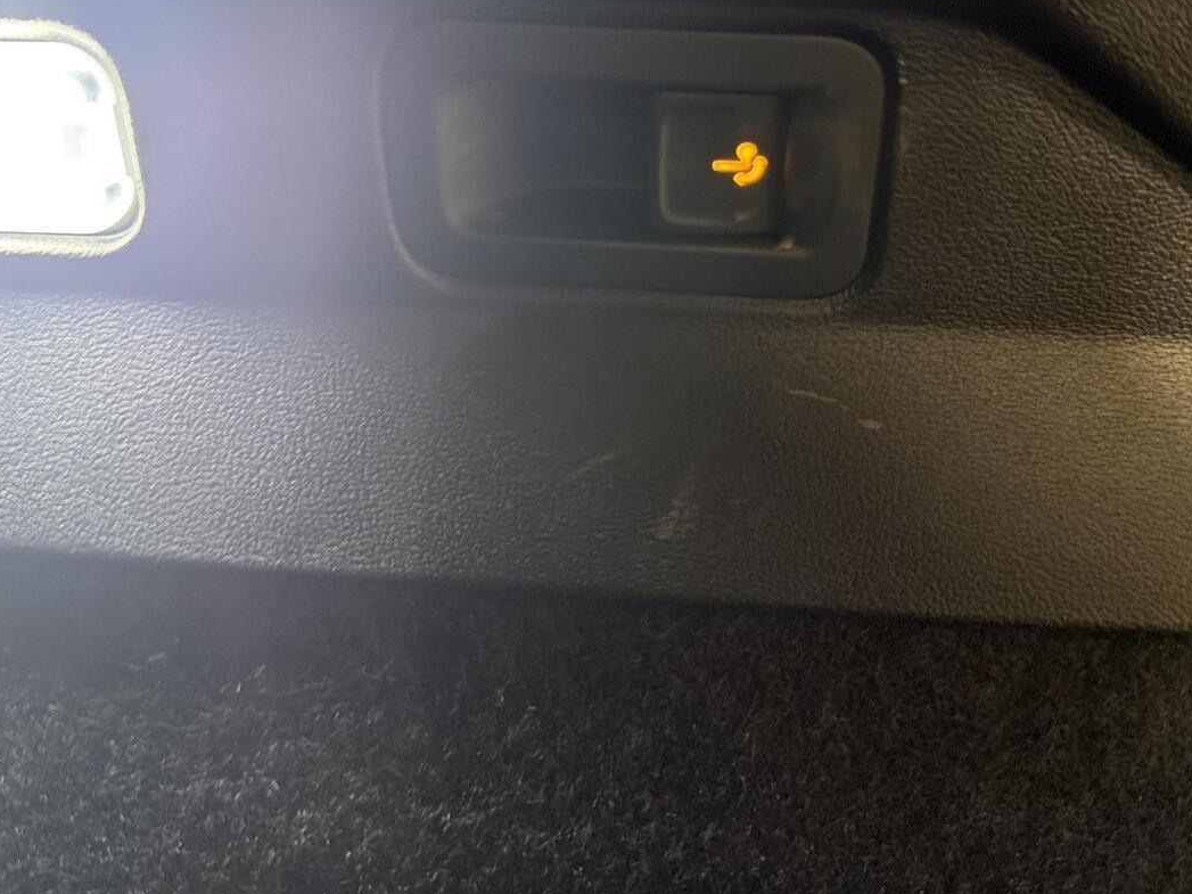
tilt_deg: +6.1
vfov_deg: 42.3
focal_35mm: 33
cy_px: 294
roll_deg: -2.9
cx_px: 650
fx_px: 1136
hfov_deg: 55.3
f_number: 1.78
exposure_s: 1/33
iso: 800
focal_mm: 6.76
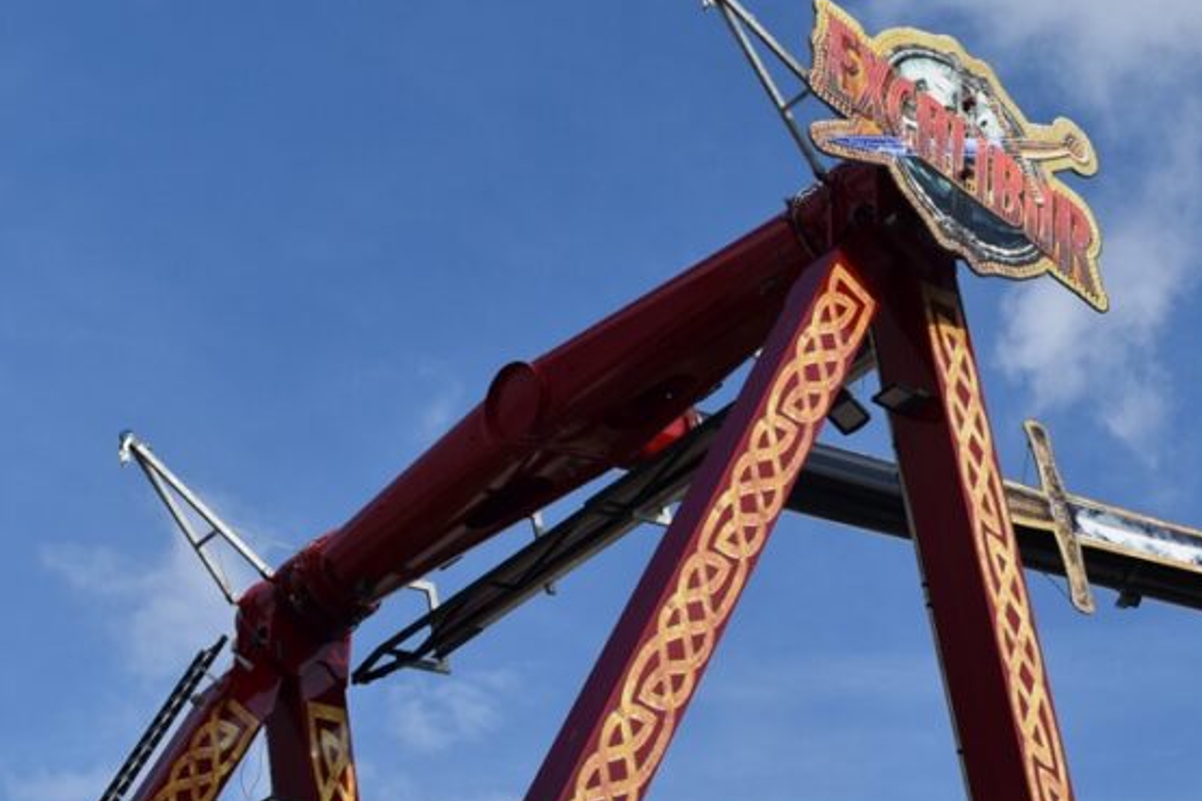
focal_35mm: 97
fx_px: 3236
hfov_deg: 20.8
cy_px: 601
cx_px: 985
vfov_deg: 14.1
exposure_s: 1/400
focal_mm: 35
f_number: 10
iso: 200
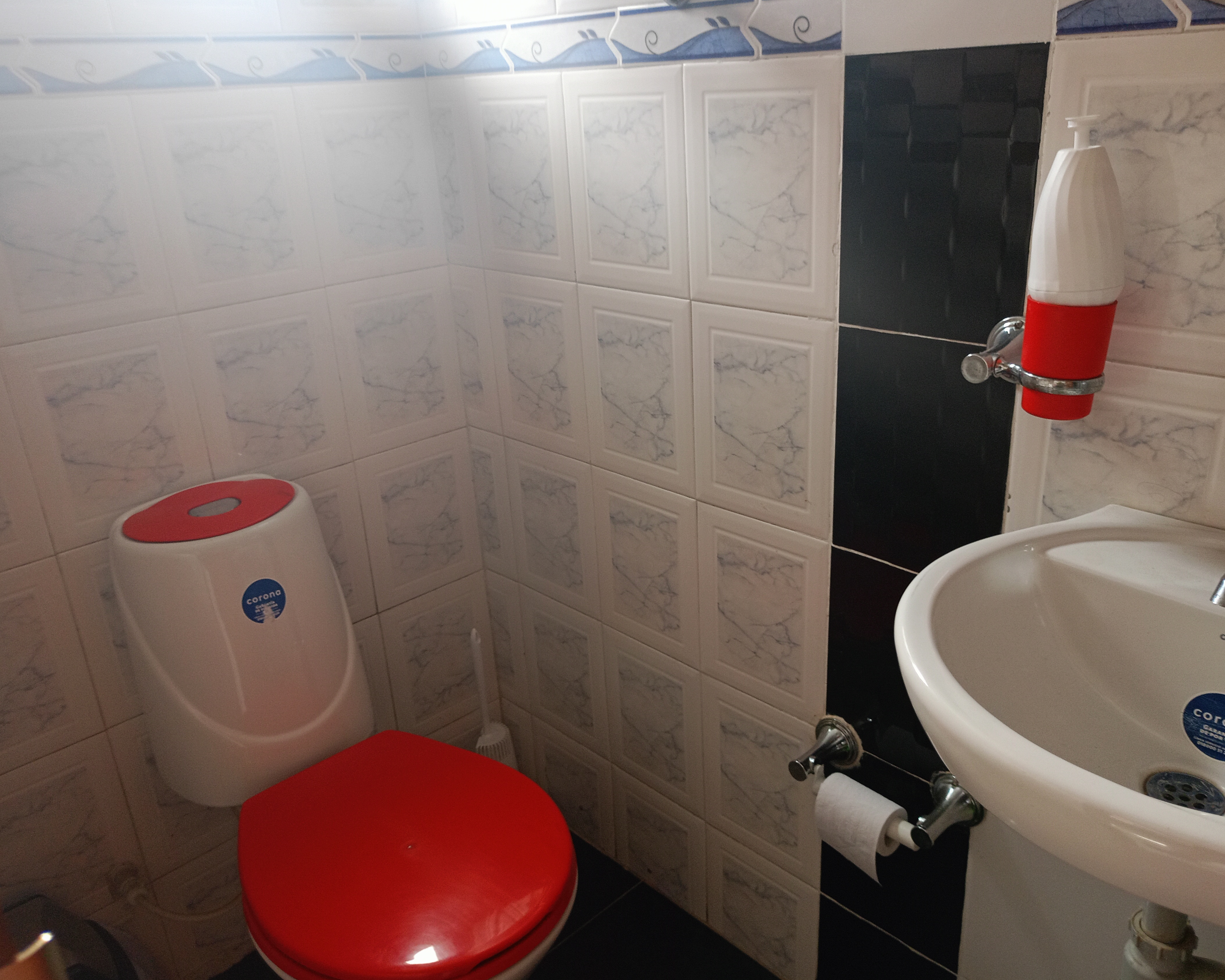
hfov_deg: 58.8
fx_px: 1088
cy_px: 493
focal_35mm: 30
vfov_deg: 48.5
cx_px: 634
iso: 444
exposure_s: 1/50
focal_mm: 4.7
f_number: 1.79
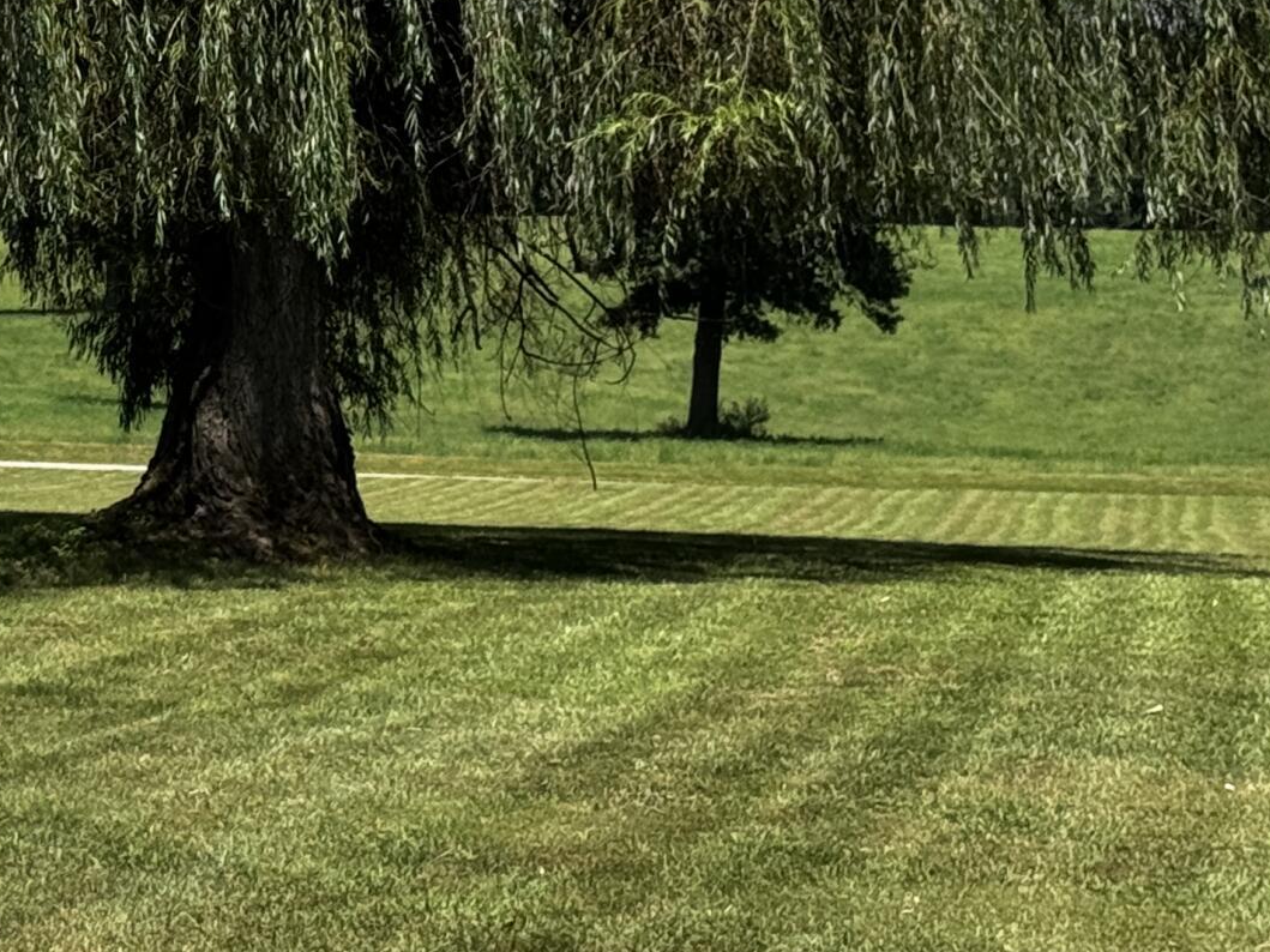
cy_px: 66
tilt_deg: -0.1
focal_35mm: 136
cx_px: 150
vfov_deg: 10.8
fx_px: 4989
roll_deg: -0.5
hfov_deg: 14.4
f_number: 1.78
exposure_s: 1/3425
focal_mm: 6.76
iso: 64
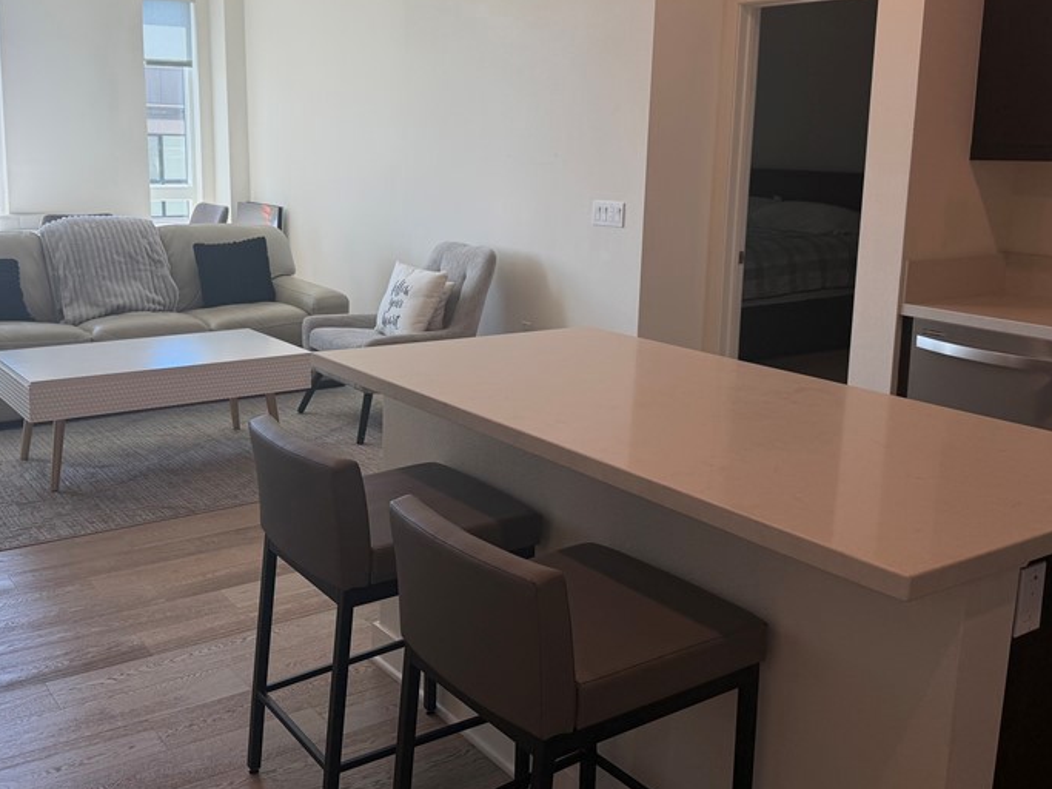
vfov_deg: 39.5
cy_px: 325
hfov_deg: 51.2
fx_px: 1094
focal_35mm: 36
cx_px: 464
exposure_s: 1/299
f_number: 1.78
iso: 80
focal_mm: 6.76
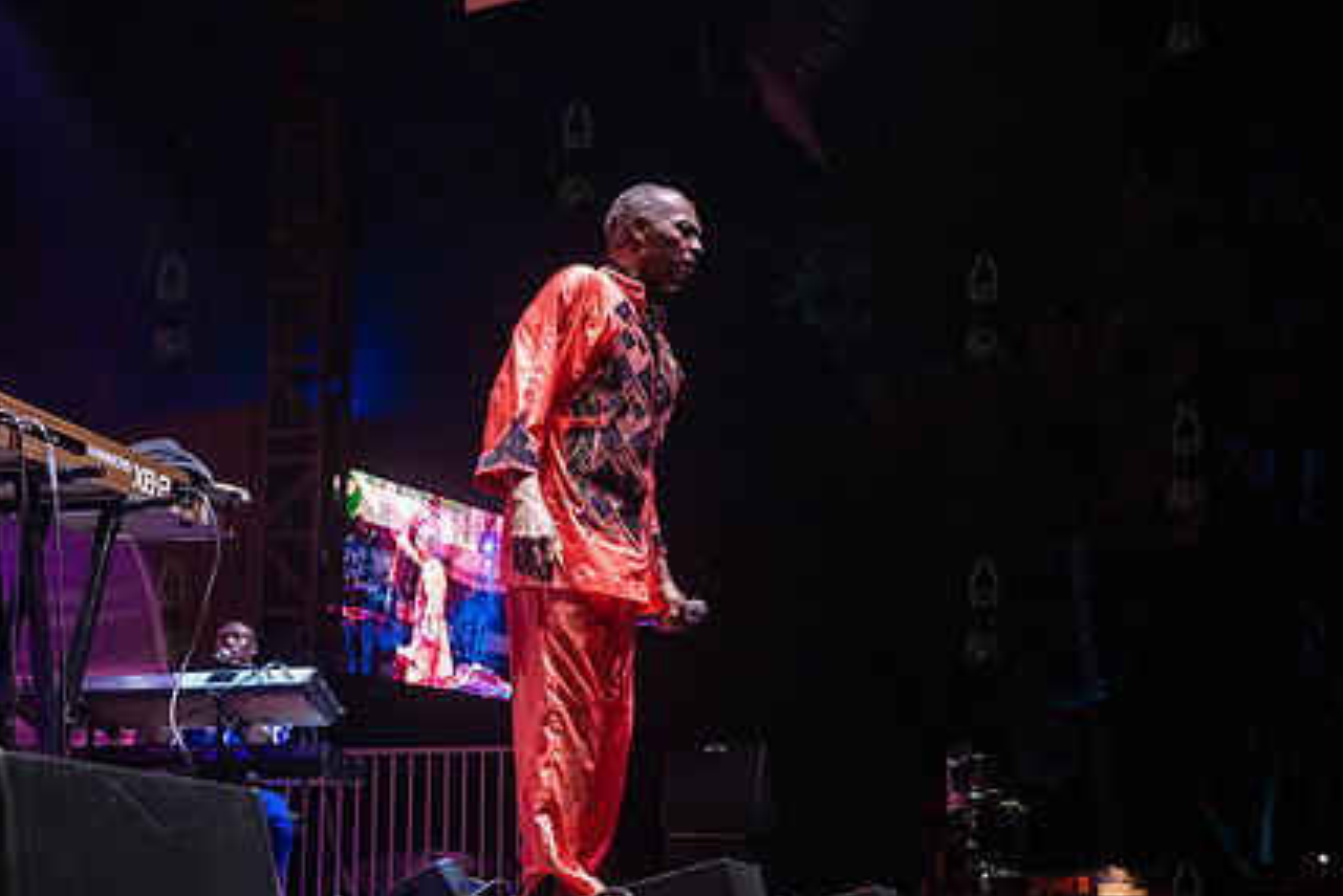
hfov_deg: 39.5
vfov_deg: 27.0
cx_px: 550
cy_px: 453
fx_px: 1866
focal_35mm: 50
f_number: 4
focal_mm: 35
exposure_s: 1/640
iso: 5000
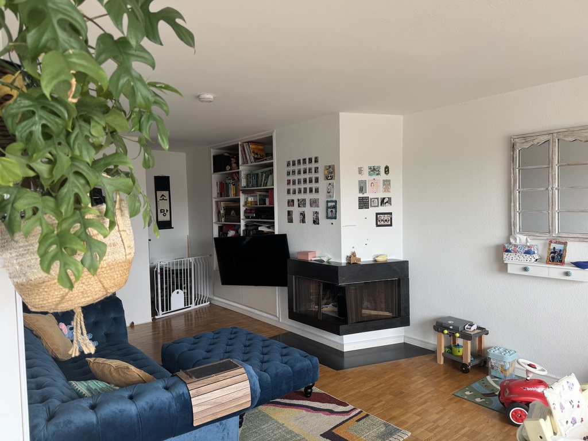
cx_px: 294
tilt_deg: -3.0
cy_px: 220
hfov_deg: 71.6
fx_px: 408
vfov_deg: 56.8
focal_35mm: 24
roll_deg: +1.5
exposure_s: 1/121
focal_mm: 6.76
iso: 80
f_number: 1.78
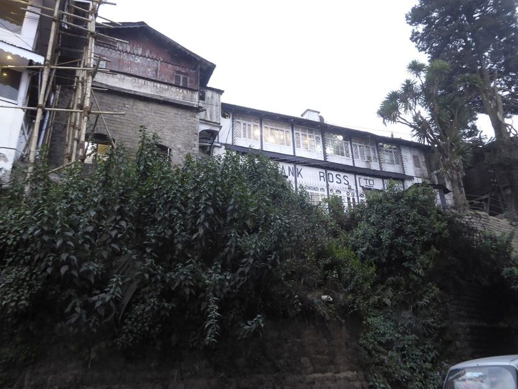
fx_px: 434
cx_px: 259
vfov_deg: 48.2
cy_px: 194
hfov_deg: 61.7
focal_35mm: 29
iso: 400
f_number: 3.5
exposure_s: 1/13
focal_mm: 5
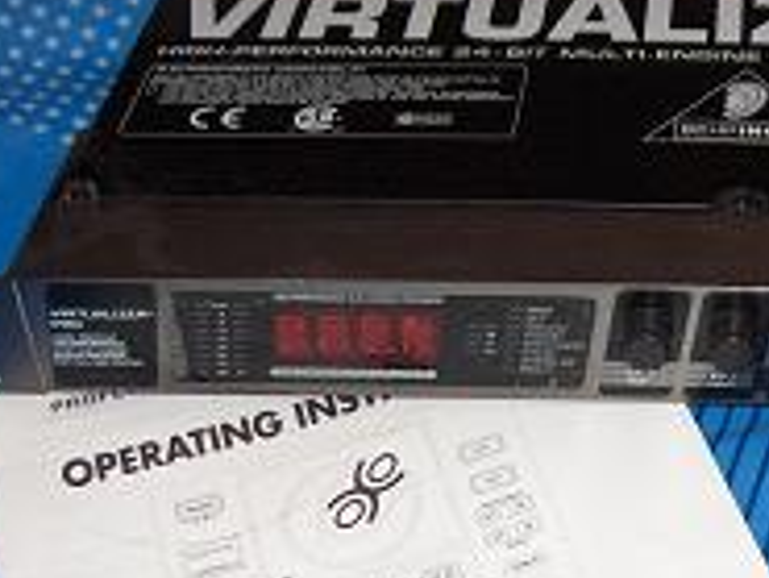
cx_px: 746
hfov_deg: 23.0
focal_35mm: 82
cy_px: 543
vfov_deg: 17.7
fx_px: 1823
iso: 100
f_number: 2.8
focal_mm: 8
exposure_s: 1/60
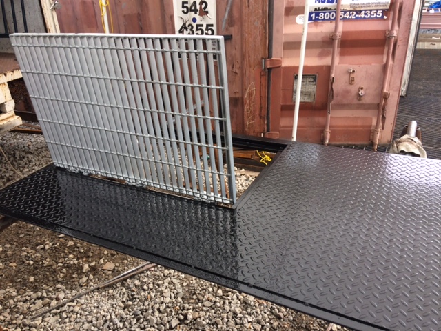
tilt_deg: -26.0
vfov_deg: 48.2
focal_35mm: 29
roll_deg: +4.3
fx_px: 369
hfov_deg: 61.7
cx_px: 220
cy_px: 166
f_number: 2.2
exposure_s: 1/120
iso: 64
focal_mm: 4.15
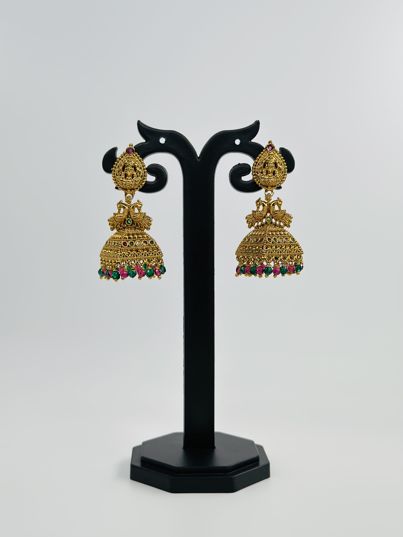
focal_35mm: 48
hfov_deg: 30.3
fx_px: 745
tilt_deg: -4.3
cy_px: 268
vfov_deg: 39.7
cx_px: 202
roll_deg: -1.0
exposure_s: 1/1848
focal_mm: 6.86
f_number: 1.78
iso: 80
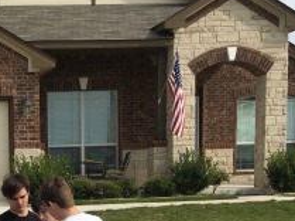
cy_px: 276
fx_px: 757
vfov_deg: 15.8
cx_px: -28
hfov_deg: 21.0
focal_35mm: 89
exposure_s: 1/2198
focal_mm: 4.15
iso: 25
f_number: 2.2
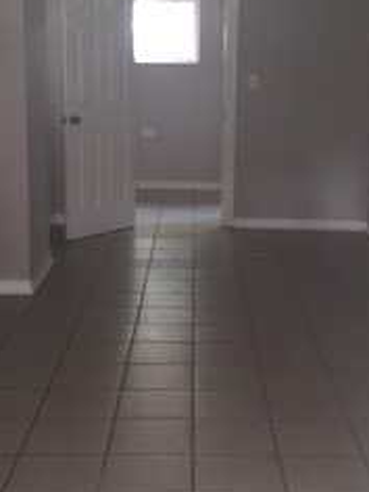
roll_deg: -1.6
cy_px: 233
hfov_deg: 24.8
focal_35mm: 59
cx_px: 225
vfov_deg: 32.7
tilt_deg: -11.3
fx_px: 839
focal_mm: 4.15
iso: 160
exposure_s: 1/17
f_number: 2.2
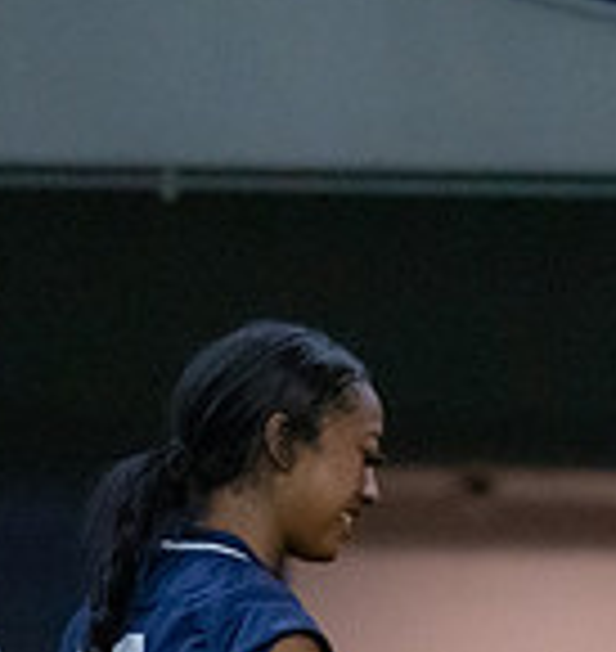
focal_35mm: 582
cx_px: 581
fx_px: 12064
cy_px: 934
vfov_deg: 3.1
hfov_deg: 2.9
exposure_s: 1/1250
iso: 5000
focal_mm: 111
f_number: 2.8
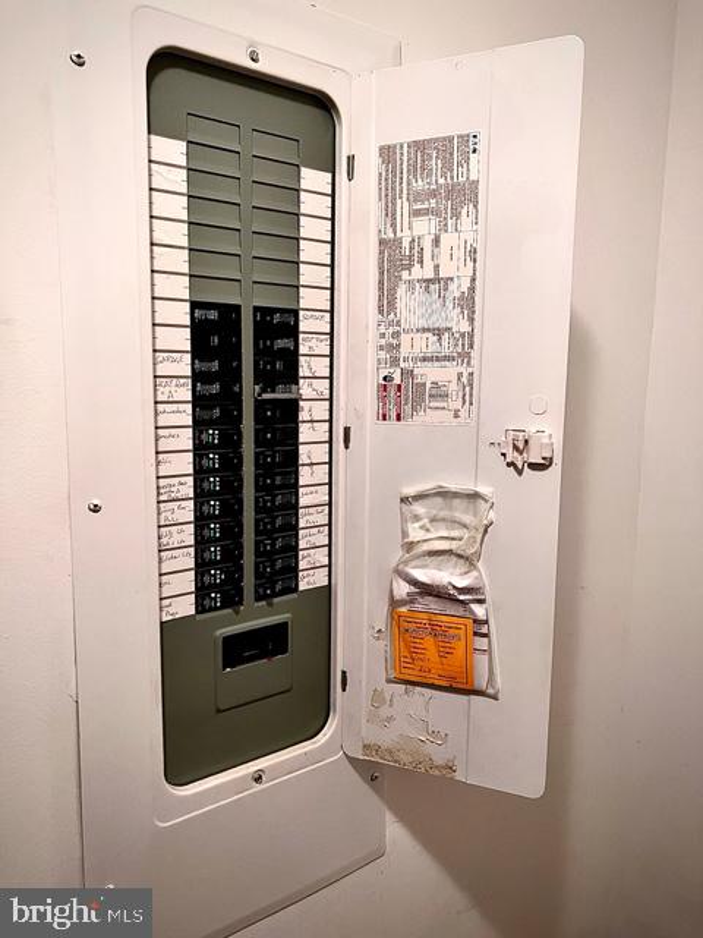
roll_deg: -0.8
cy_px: 469
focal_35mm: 26
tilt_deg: -5.9
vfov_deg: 67.3
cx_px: 352
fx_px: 704
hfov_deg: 53.1
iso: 400
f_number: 1.5
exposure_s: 1/60
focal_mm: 5.7
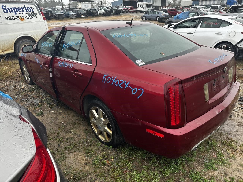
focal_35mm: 24
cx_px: 122
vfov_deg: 56.8
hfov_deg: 71.6
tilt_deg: -23.3
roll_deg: +0.2
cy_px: 91
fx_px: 168
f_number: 1.78
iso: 64
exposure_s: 1/151
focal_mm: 6.86
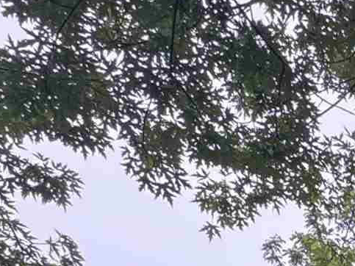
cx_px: 797
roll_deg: +0.8
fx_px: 913
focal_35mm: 89
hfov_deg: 15.3
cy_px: 603
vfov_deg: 13.2
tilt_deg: +10.2
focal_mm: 2.22
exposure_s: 1/203
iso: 40
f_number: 2.2
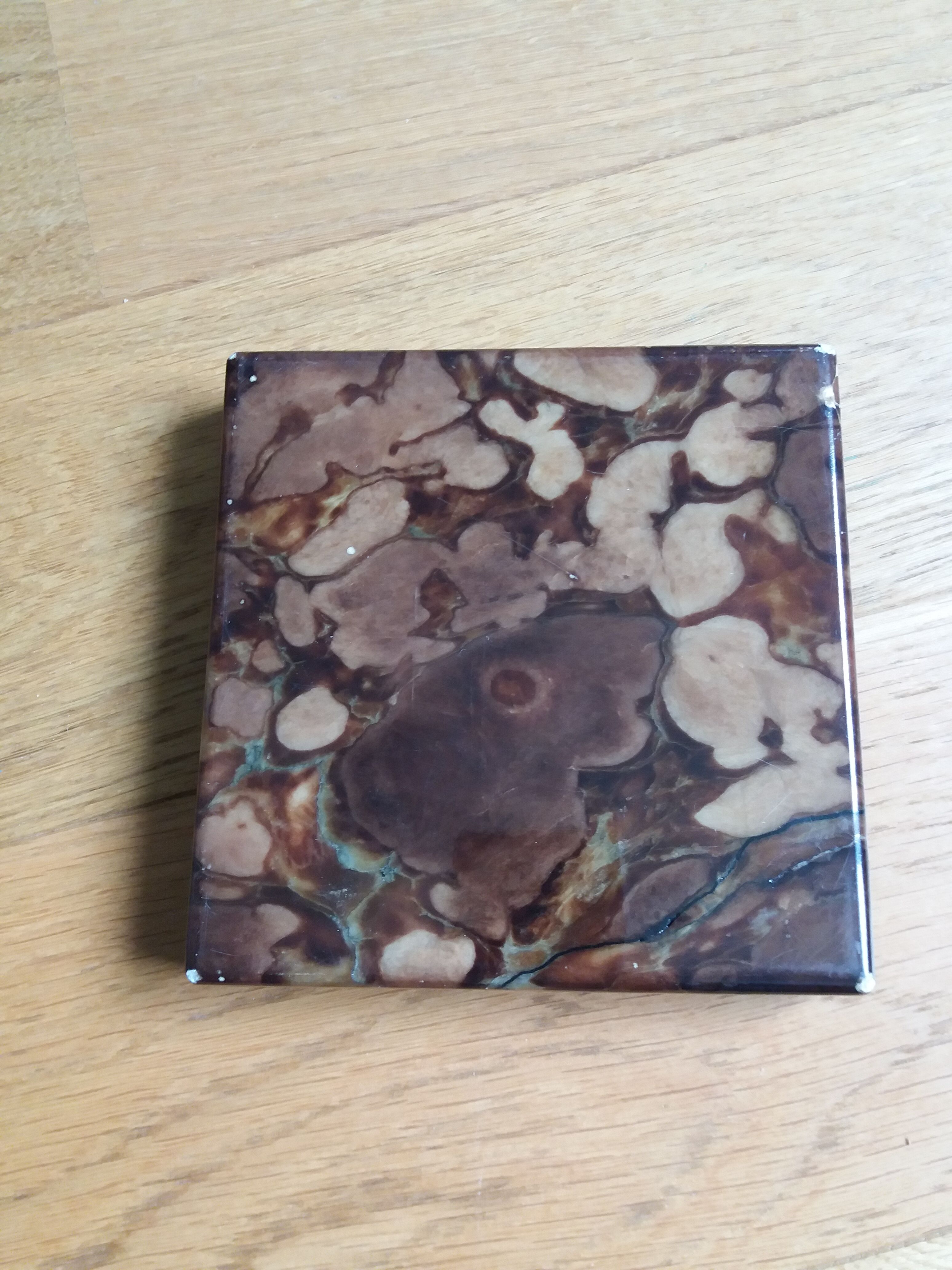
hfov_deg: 49.7
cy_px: 635
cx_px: 476
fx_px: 1027
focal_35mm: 28
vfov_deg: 63.4
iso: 200
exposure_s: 1/33
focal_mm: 3.7
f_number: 1.9
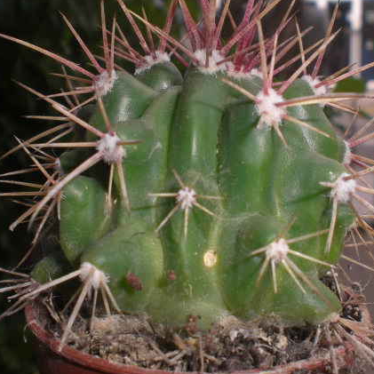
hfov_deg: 33.4
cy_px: 166
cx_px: 188
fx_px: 623
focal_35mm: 51
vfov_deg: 33.4
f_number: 4.4
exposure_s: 1/80
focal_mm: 6.3
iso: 50
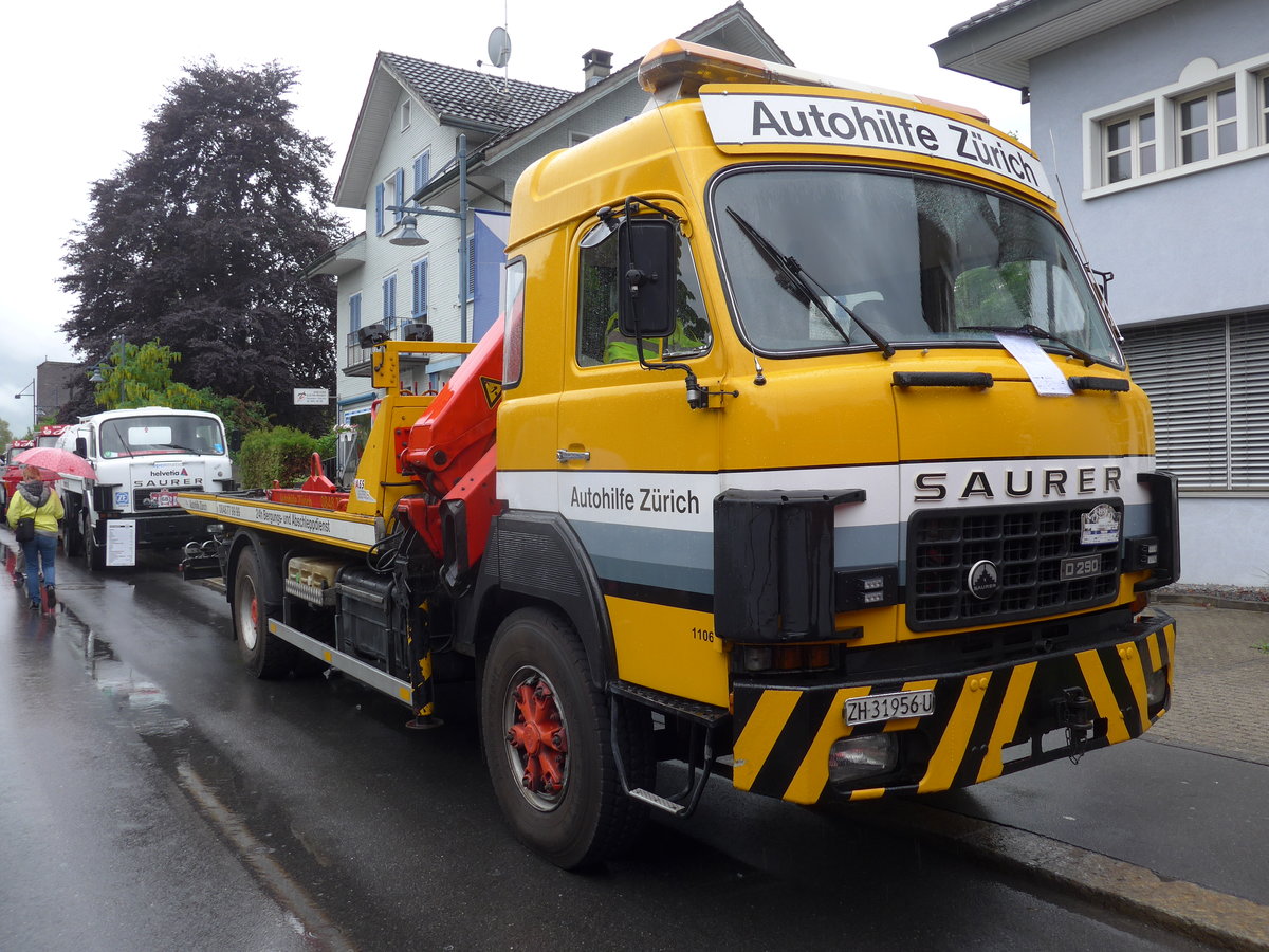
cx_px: 634
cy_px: 476
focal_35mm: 29
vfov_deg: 48.2
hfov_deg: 61.7
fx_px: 1063
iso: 80
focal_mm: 6
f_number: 2.8
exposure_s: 1/200
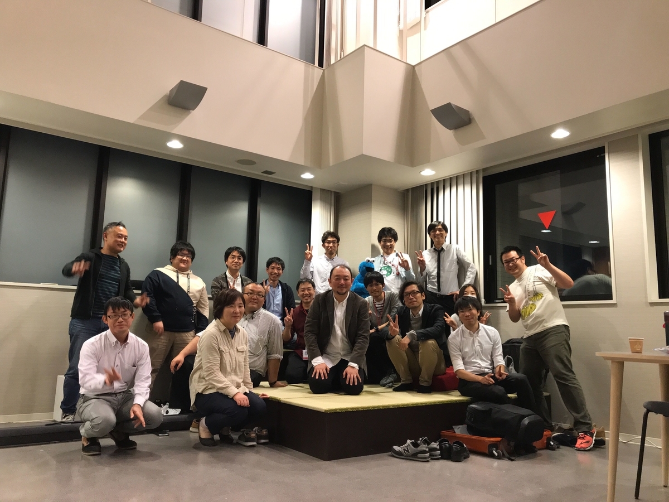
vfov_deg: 49.7
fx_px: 541
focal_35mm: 28
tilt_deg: +8.7
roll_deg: -1.2
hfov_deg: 63.4
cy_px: 251
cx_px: 334
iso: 125
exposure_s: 1/33
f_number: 1.8
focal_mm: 3.99
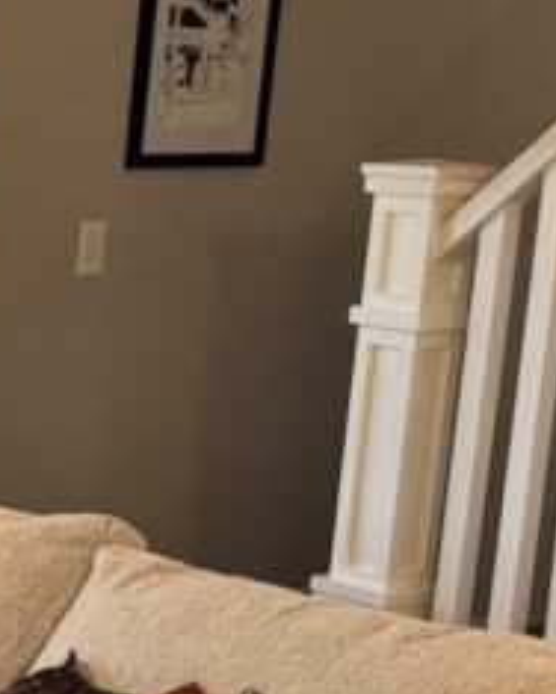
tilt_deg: -13.5
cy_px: 588
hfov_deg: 13.1
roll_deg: -1.2
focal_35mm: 102
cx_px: -550
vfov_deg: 18.6
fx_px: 2098
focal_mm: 6.76
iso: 200
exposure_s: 1/120
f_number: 1.78
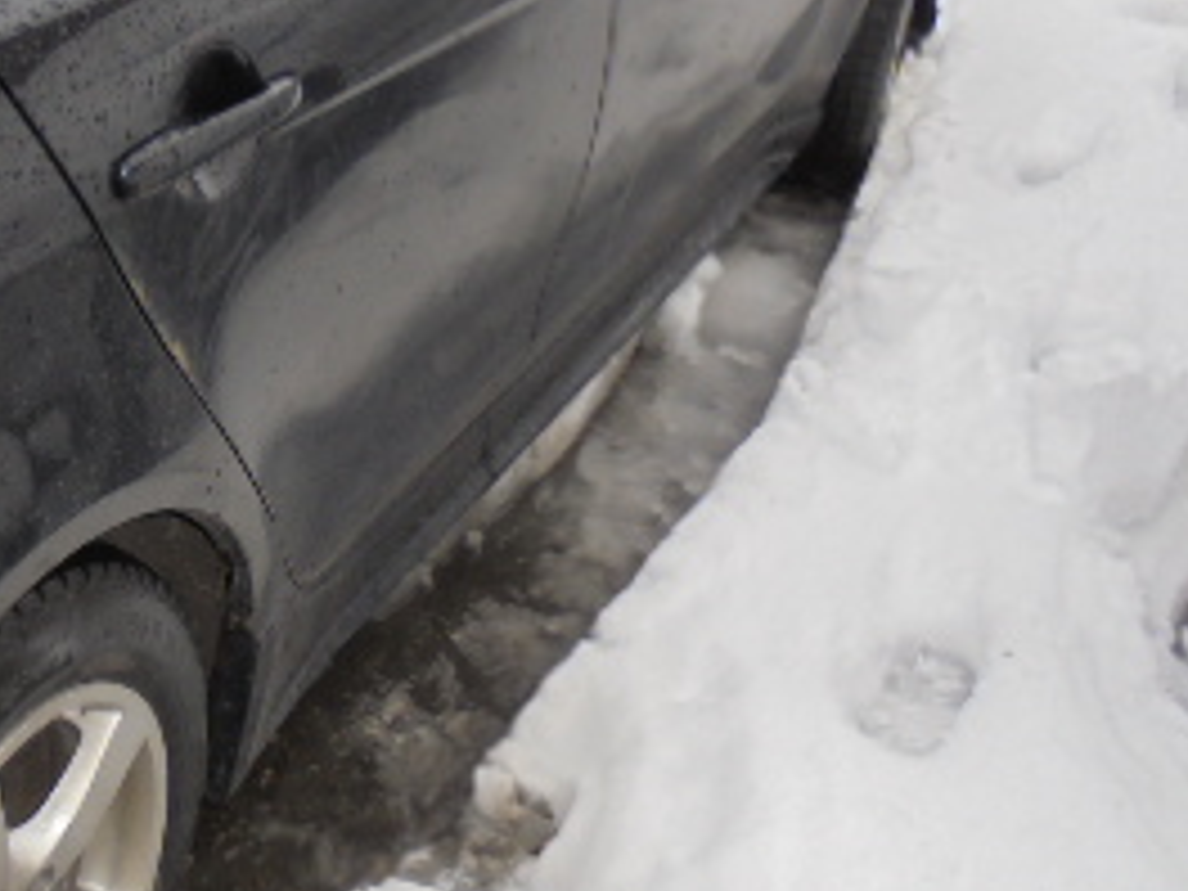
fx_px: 2162
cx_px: 122
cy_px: 414
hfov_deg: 29.5
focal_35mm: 63
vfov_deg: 23.3
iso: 100
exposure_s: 1/50
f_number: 3.5
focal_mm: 4.6
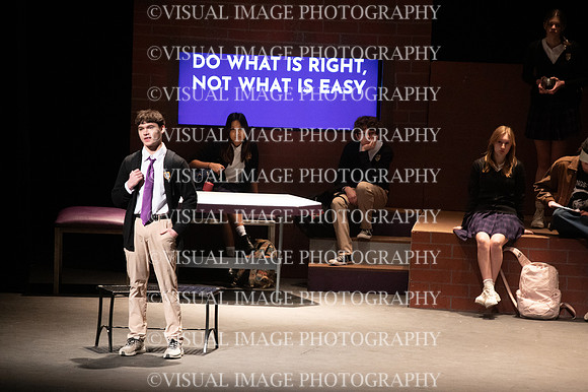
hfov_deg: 6.4
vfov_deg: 4.3
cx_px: 294
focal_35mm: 320
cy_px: 196
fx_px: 5223
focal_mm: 320
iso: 10000
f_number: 6.3
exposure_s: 1/200
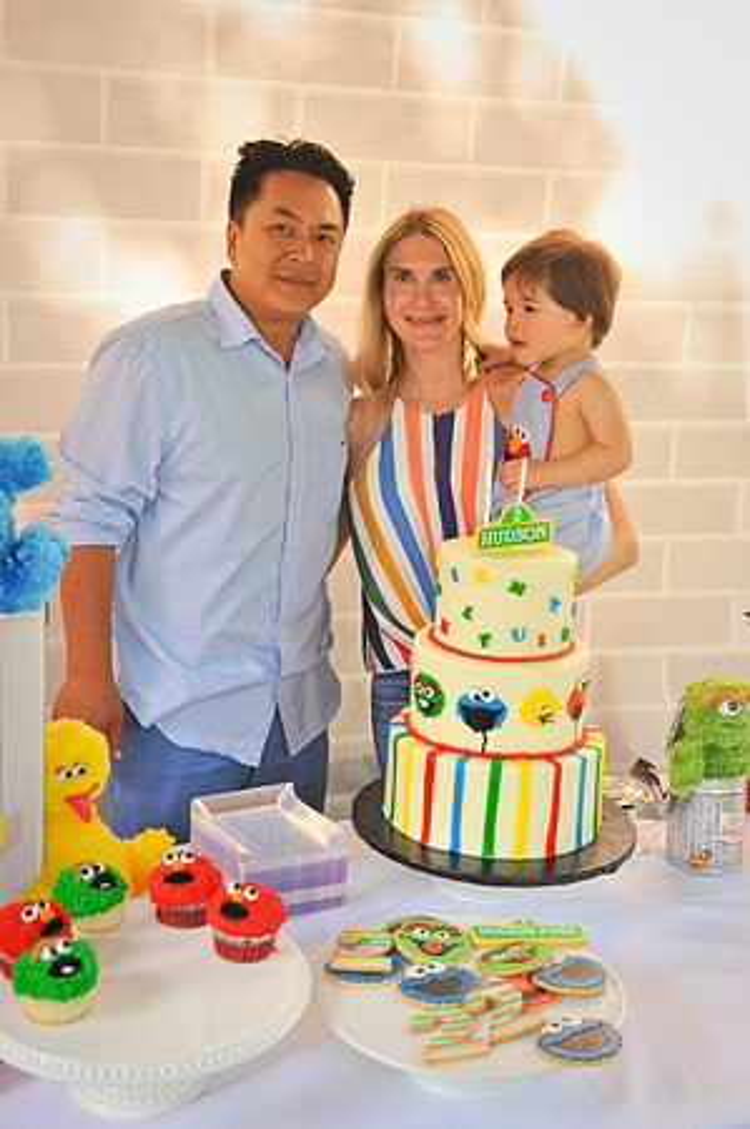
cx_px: 375
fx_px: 1409
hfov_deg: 29.8
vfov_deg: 43.6
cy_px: 564
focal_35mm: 45
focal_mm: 45
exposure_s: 1/160
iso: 1250
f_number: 5.6
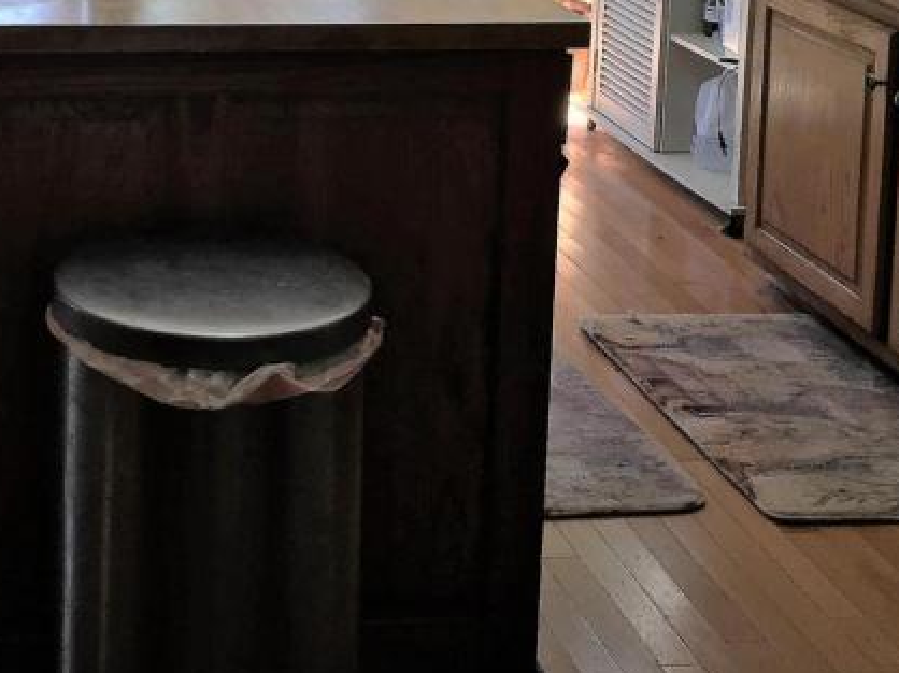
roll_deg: -0.9
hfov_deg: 26.7
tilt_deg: -6.3
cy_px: -106
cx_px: 139
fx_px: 1843
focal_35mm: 71
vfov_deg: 19.6
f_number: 2.2
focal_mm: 4.15
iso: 32
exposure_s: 1/60
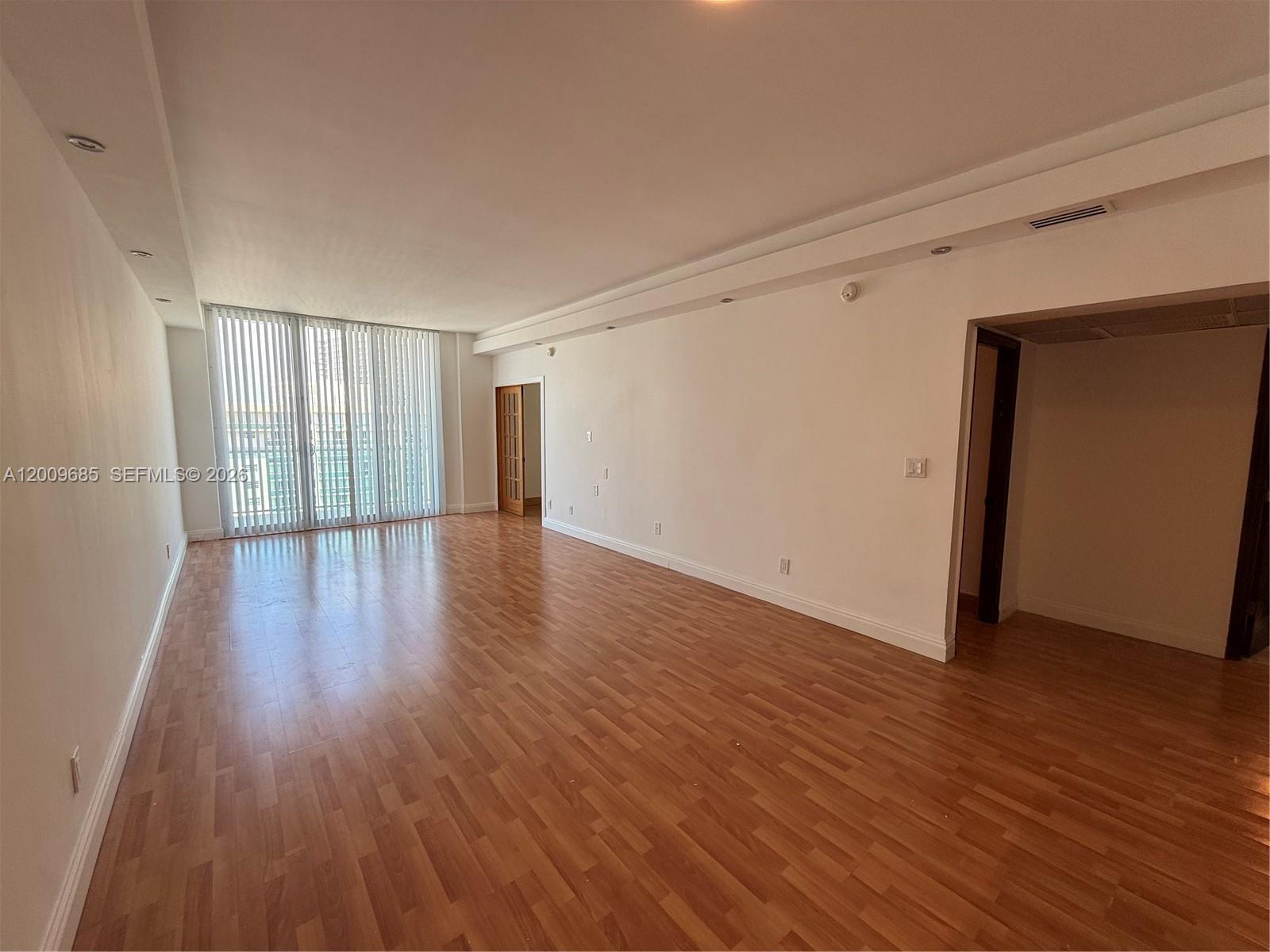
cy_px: 476
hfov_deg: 102.1
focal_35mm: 14
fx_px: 514
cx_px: 635
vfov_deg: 85.7
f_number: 2.2
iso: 64
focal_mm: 2.22
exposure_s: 1/169
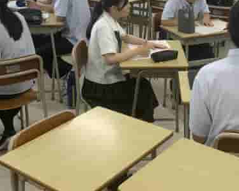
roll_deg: -0.3
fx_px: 431
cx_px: 134
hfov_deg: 30.9
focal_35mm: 61
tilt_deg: -13.4
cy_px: 27
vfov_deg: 24.4
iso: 40
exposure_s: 1/120
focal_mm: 3
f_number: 1.8
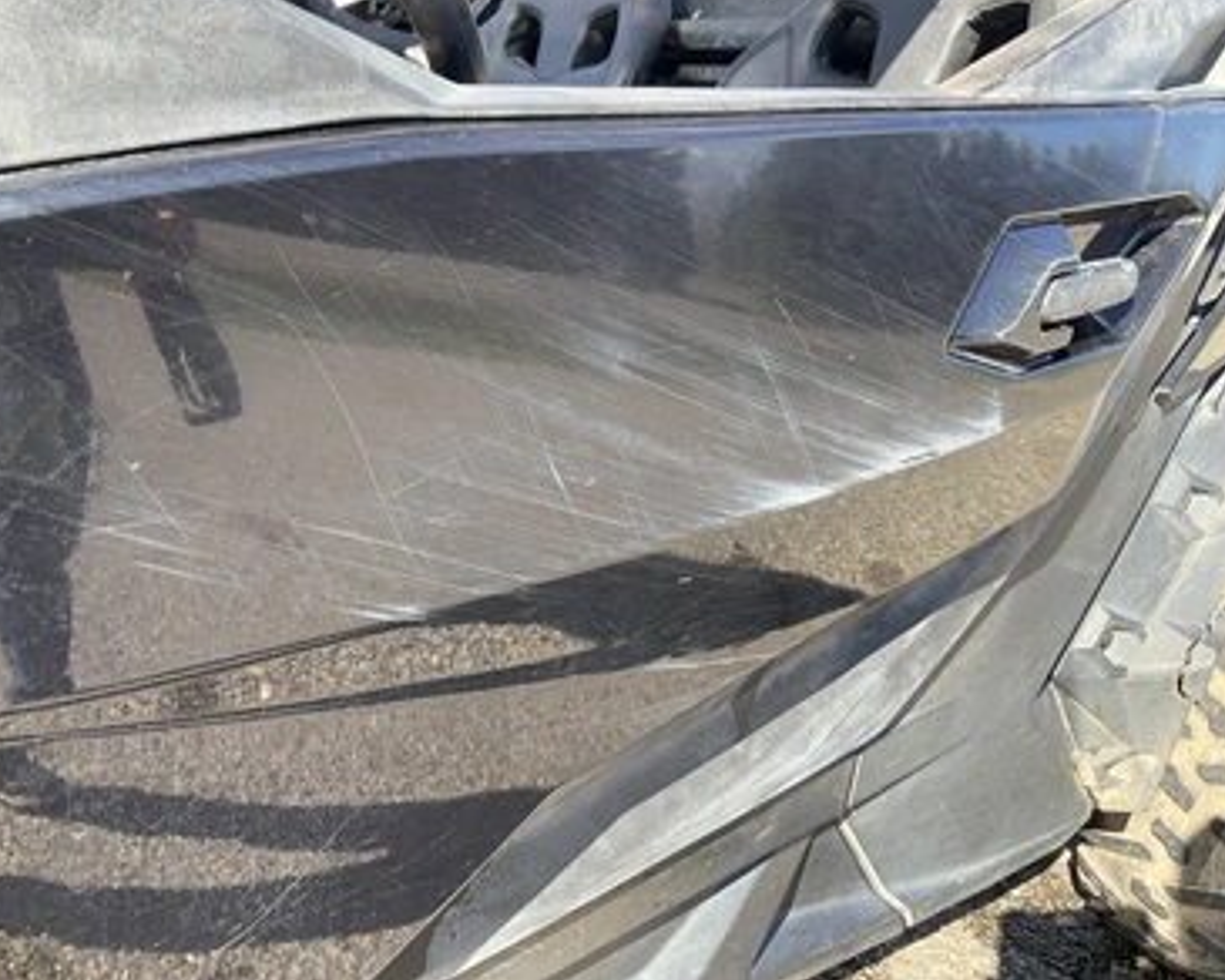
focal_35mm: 31
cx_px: 564
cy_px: 480
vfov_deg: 47.1
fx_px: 1124
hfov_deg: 57.1
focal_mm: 3
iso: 20
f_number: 1.8
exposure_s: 1/209
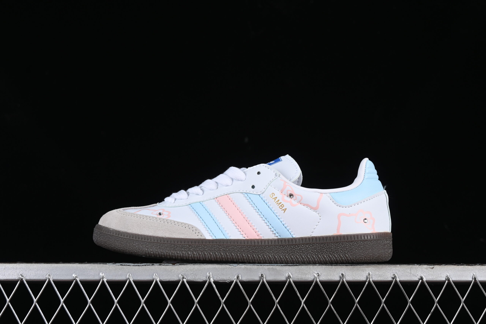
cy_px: 162
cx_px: 243
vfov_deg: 18.2
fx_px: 1012
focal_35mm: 75
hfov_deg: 27.0
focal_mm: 50
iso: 160
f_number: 8
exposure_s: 1/80
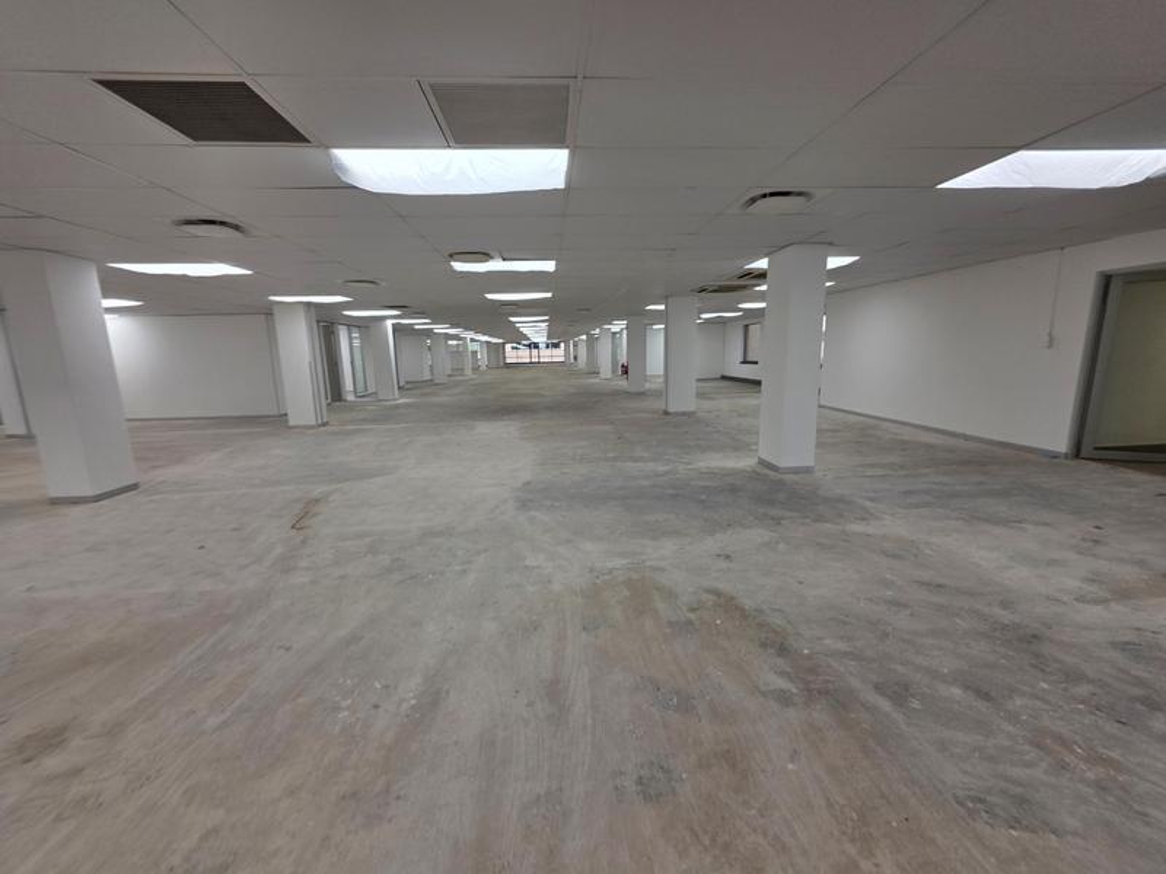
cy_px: 437
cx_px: 583
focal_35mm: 13
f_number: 1.9
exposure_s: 1/100
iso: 40
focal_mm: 2.2
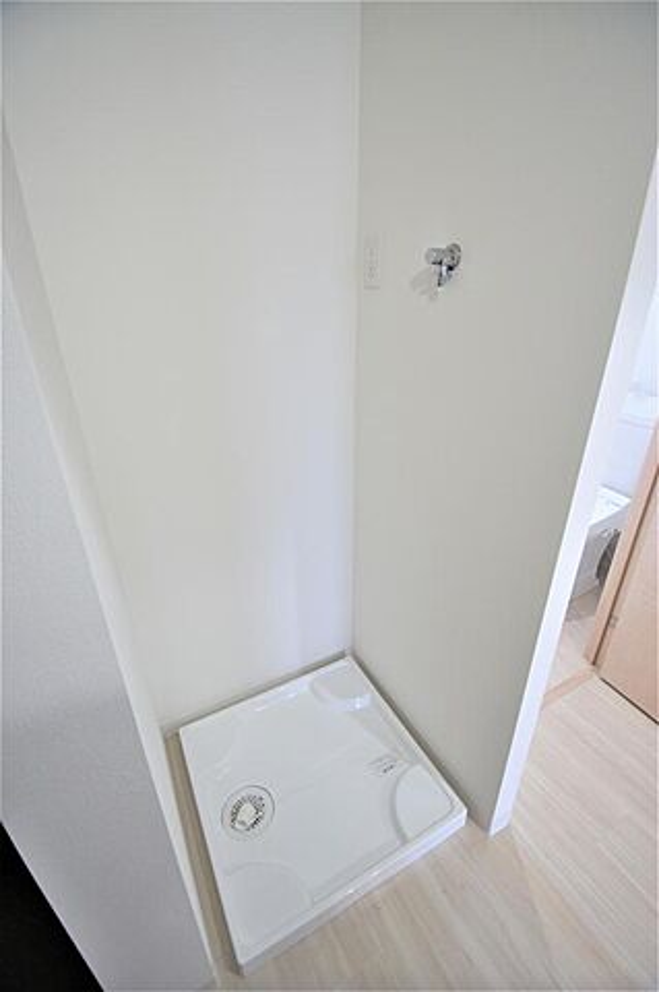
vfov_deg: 100.4
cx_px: 330
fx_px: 413
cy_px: 496
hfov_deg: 77.2
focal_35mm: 15
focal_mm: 10
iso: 100
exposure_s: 1/30
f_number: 3.5
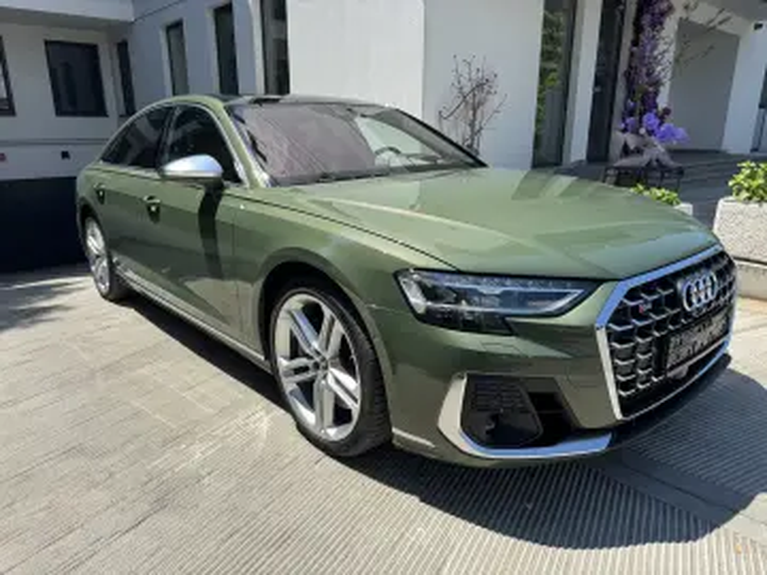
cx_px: 384
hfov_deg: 71.6
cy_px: 288
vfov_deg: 56.8
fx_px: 532
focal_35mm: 24
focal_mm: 6.76
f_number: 1.78
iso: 80
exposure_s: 1/2833
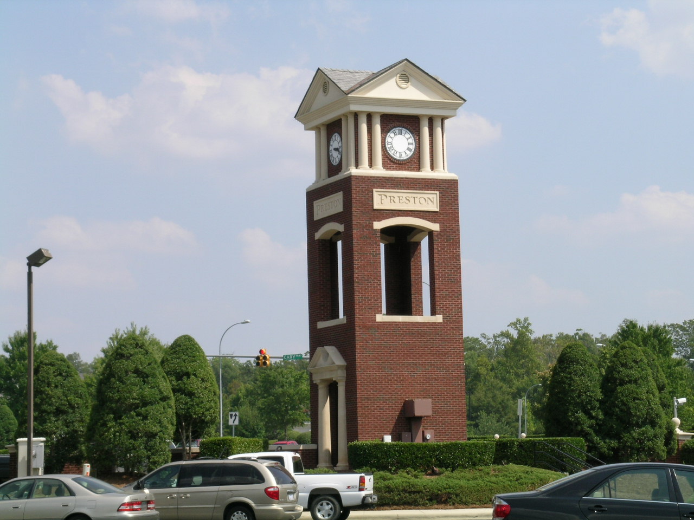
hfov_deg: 19.3
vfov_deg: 14.5
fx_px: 2045
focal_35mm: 102
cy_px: 260
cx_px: 347
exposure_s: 1/171
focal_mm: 21.1
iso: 50
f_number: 7
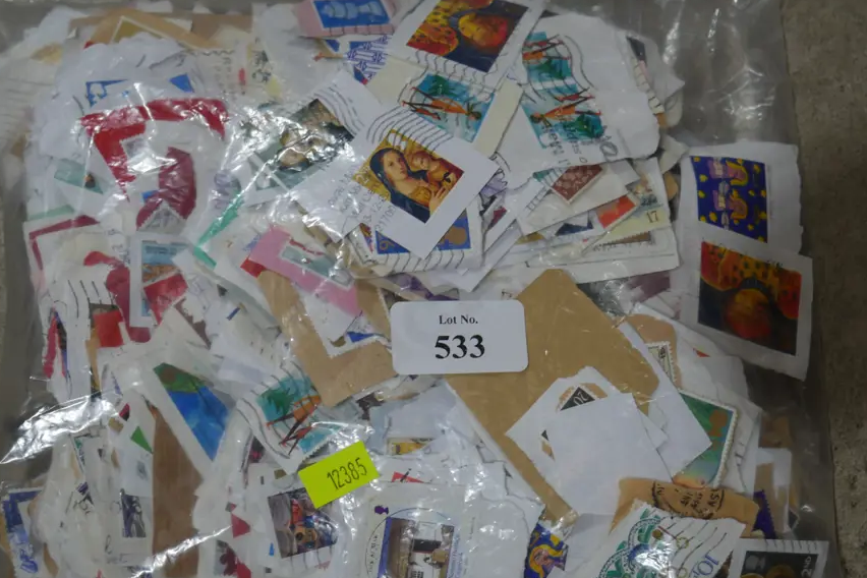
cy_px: 345
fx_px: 1565
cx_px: 392
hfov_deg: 30.9
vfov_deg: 20.9
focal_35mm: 65
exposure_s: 1/100
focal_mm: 26
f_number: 5.3
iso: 200
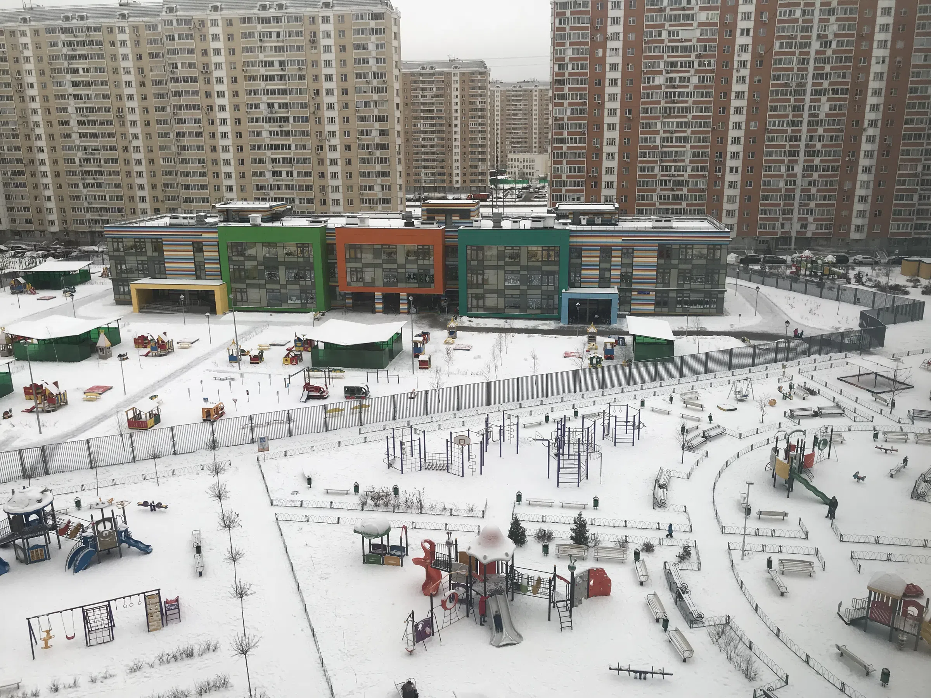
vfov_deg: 49.7
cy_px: 349
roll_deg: +0.4
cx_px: 466
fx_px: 753
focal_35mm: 28
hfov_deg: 63.4
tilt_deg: -15.1
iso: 20
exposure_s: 1/137
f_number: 1.8
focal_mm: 3.99
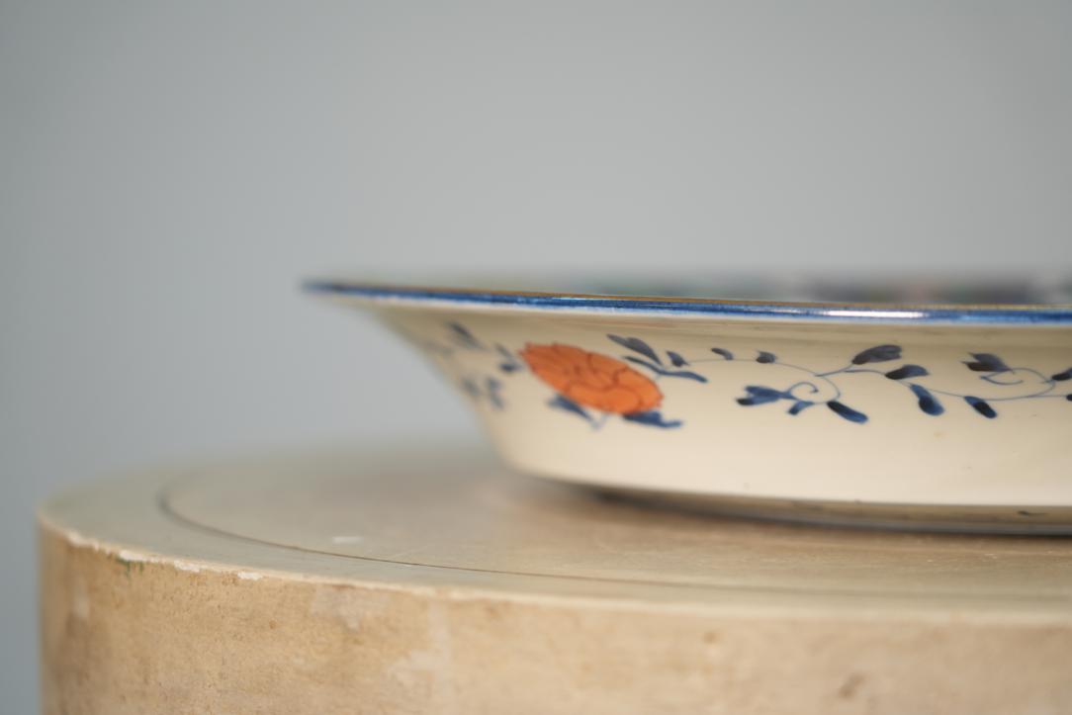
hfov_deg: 19.5
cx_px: 536
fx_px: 3127
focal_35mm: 105
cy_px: 358
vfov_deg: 13.0
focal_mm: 105
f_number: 4
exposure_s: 1/125
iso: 800
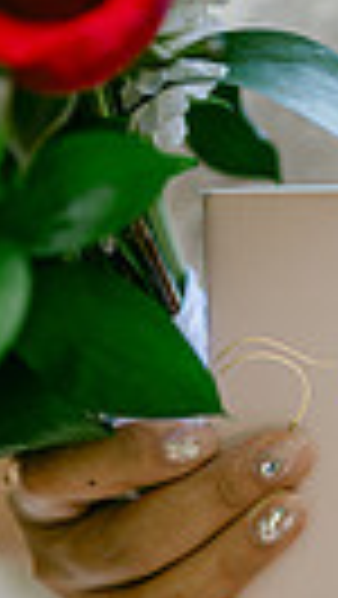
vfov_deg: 12.1
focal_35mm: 177
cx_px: 381
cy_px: 373
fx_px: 2815
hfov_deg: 6.8
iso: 180
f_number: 1.8
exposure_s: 1/125
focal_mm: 50
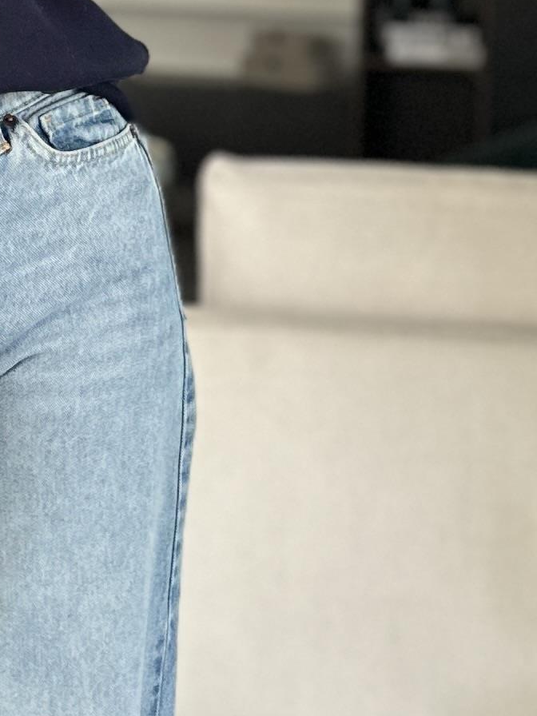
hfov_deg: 13.6
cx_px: 96
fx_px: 2234
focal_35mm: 108
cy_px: -236
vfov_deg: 17.1
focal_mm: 6.86
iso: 200
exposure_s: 1/121
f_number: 1.78
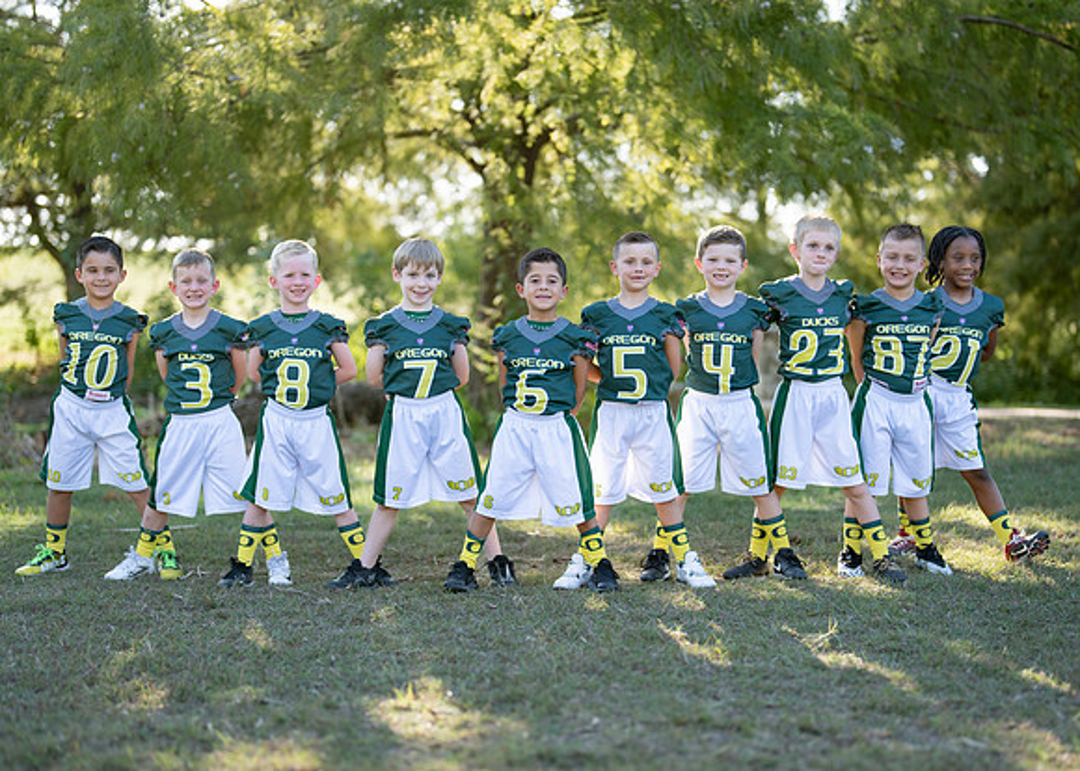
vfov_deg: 24.4
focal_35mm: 58
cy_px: 422
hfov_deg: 33.7
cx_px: 549
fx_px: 1785
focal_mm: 50
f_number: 1.2
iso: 100
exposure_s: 1/1250
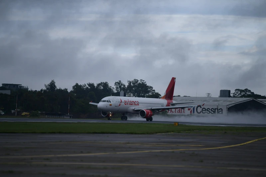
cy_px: 88
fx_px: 1477
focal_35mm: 200
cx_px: 133
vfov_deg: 6.9
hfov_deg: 10.3
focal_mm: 200
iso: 400
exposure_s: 1/4000
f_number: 2.8
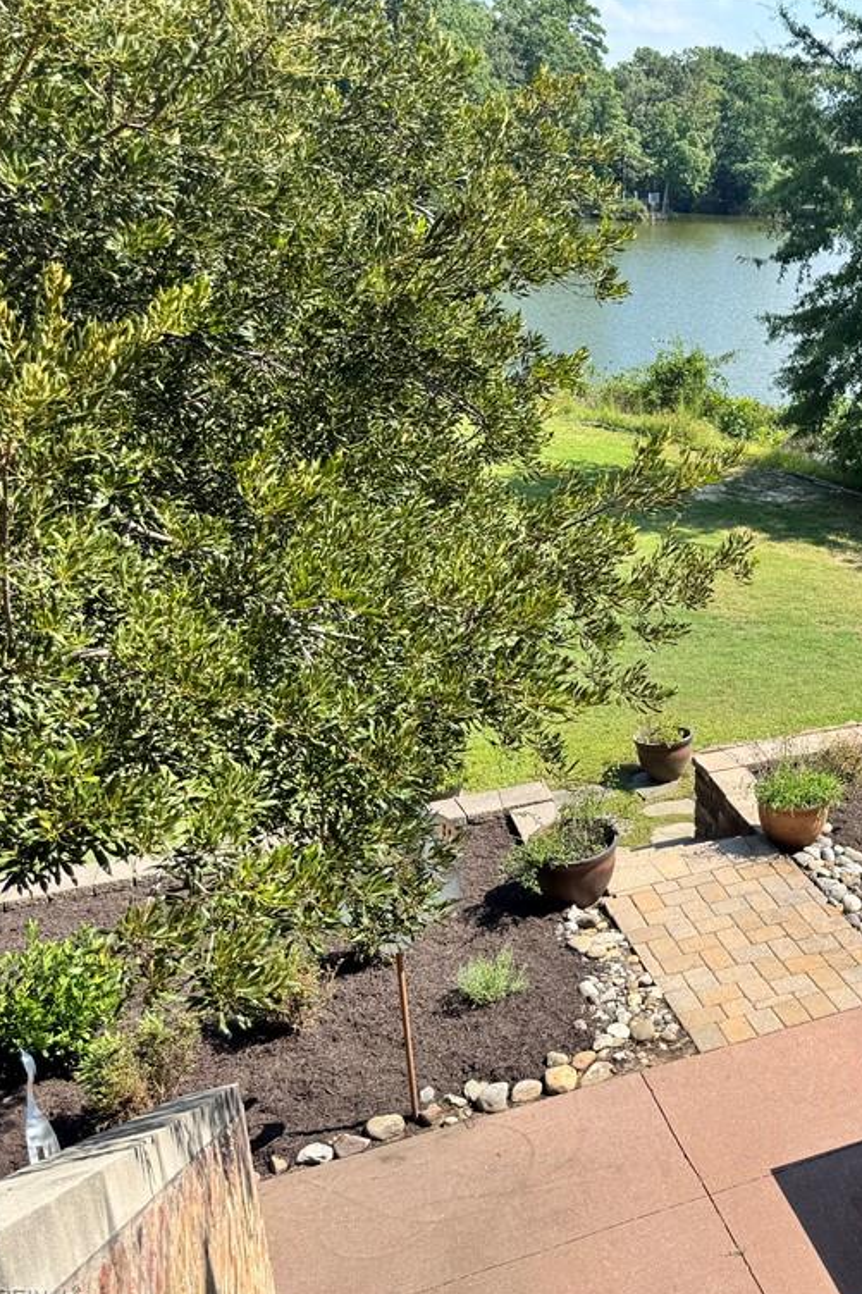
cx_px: 871
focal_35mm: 34
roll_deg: -2.9
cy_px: 652
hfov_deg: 35.1
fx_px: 1222
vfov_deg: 55.8
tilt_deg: -21.8
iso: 80
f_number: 1.78
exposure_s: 1/2174
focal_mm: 6.76
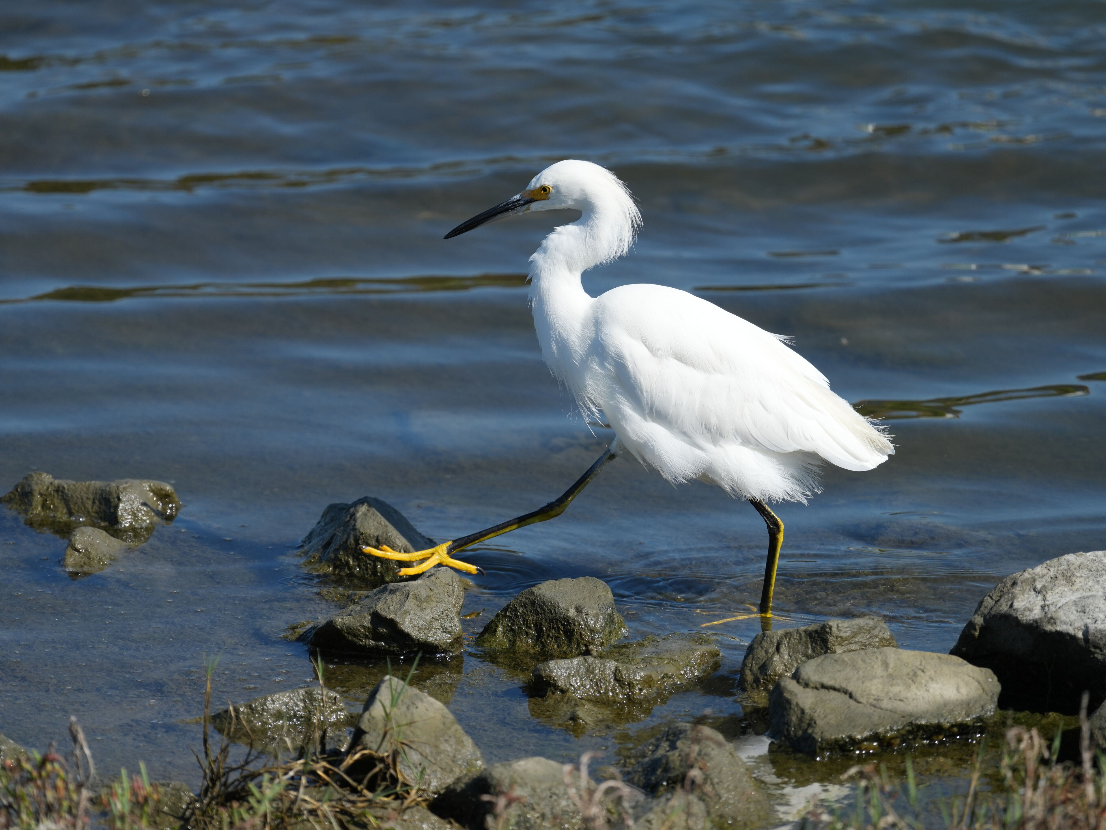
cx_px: 541
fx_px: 19394
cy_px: 415
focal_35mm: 607
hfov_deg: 3.3
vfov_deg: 2.5
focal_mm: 560
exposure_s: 1/1600
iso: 400
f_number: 6.3
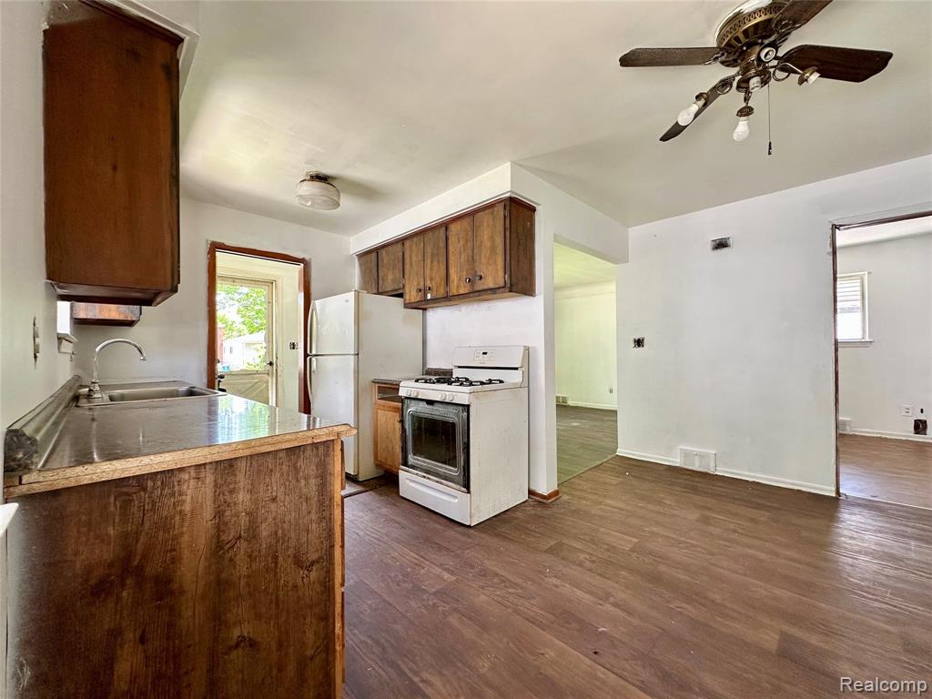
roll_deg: +0.0
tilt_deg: +0.2
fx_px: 377
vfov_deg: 85.7
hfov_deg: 102.1
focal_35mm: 14
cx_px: 466
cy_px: 350
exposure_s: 1/99
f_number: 2.2
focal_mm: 2.22
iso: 100
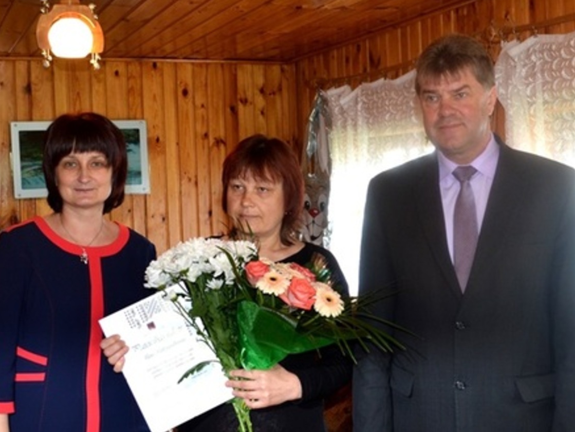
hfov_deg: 55.3
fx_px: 548
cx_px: 285
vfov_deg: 43.0
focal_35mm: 33
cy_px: 215
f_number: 3.8
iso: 400
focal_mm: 20
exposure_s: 1/60
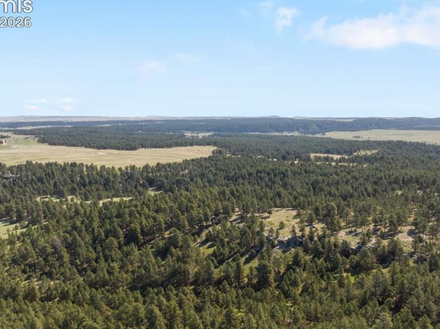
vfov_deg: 37.1
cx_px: 248
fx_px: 483
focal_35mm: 38
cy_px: 228
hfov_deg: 48.9
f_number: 10
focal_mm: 12.29
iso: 100
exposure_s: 1/120
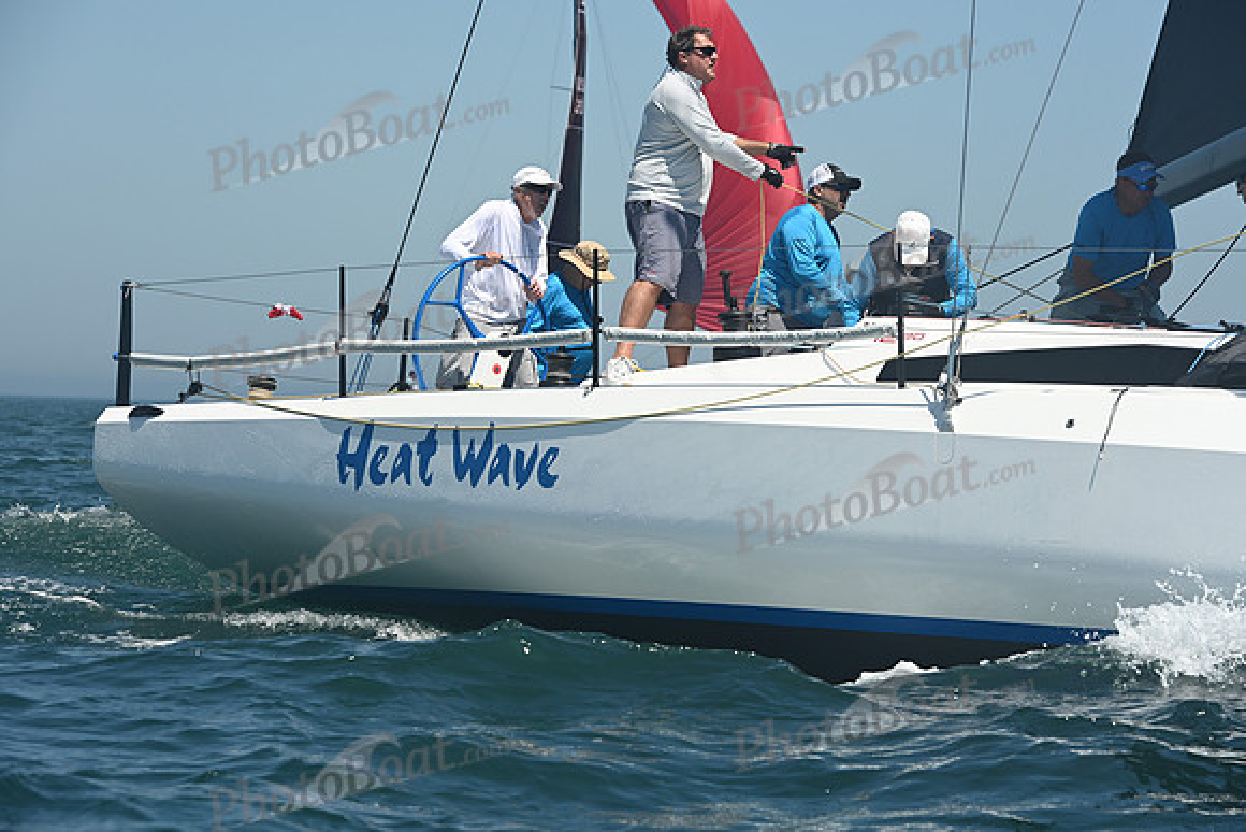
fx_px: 5020
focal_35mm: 145
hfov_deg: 14.2
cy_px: 416
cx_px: 623
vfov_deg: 9.5
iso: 320
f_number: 8
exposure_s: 1/1000
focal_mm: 145
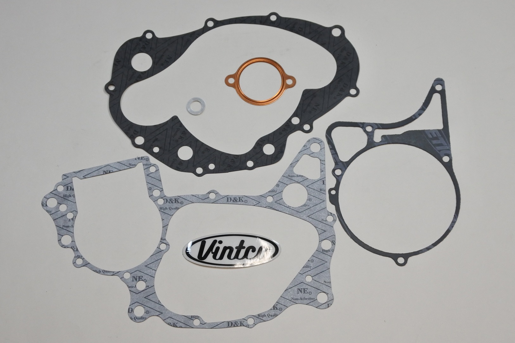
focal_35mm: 51
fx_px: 730
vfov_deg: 26.5
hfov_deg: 38.9
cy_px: 172
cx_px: 258
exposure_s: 1/125
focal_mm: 18.9
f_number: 4.5
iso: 560
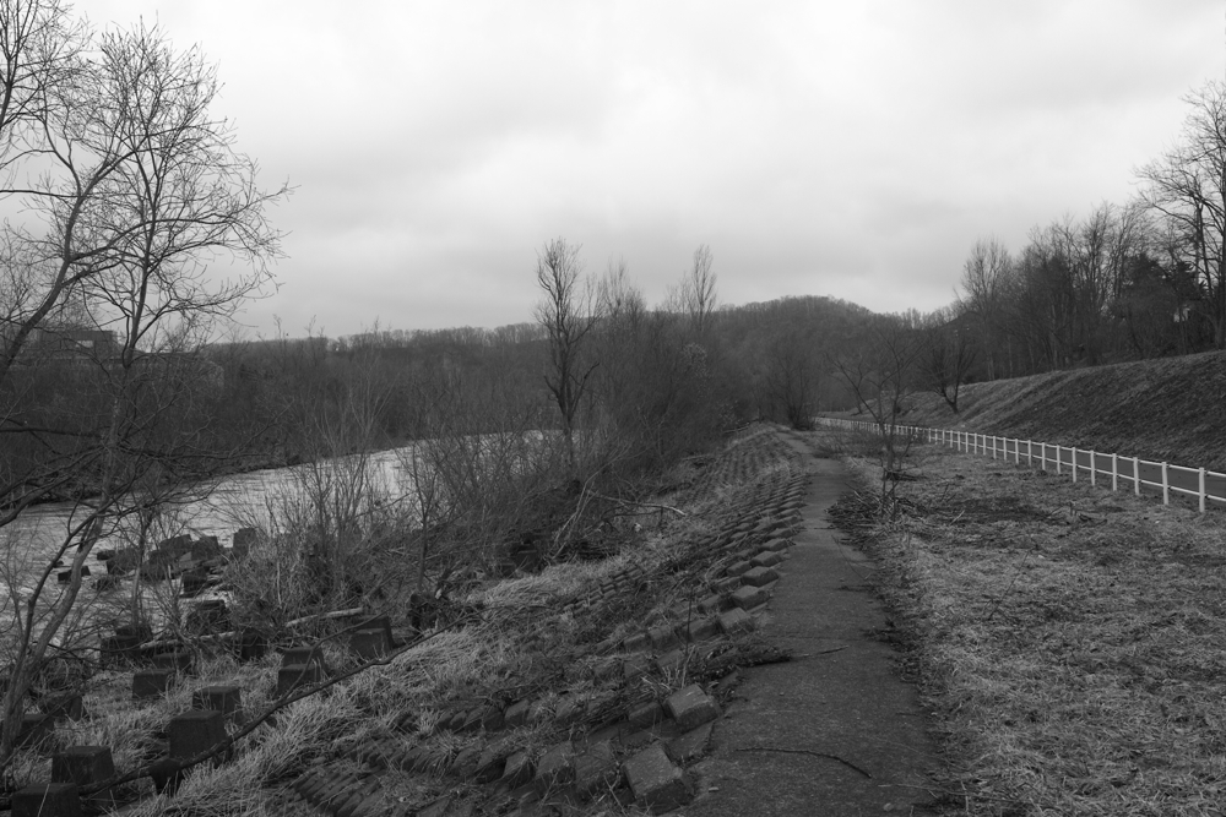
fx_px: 1533
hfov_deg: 43.6
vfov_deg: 29.9
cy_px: 408
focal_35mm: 45
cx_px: 613
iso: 400
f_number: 8
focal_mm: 30
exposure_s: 1/250
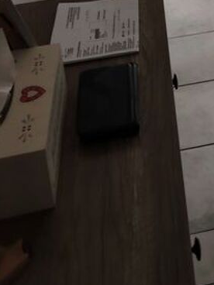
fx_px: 717
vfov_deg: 19.1
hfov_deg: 15.7
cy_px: -168
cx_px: 311
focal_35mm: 87
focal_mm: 5.25
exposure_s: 1/50
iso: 275
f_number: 1.75
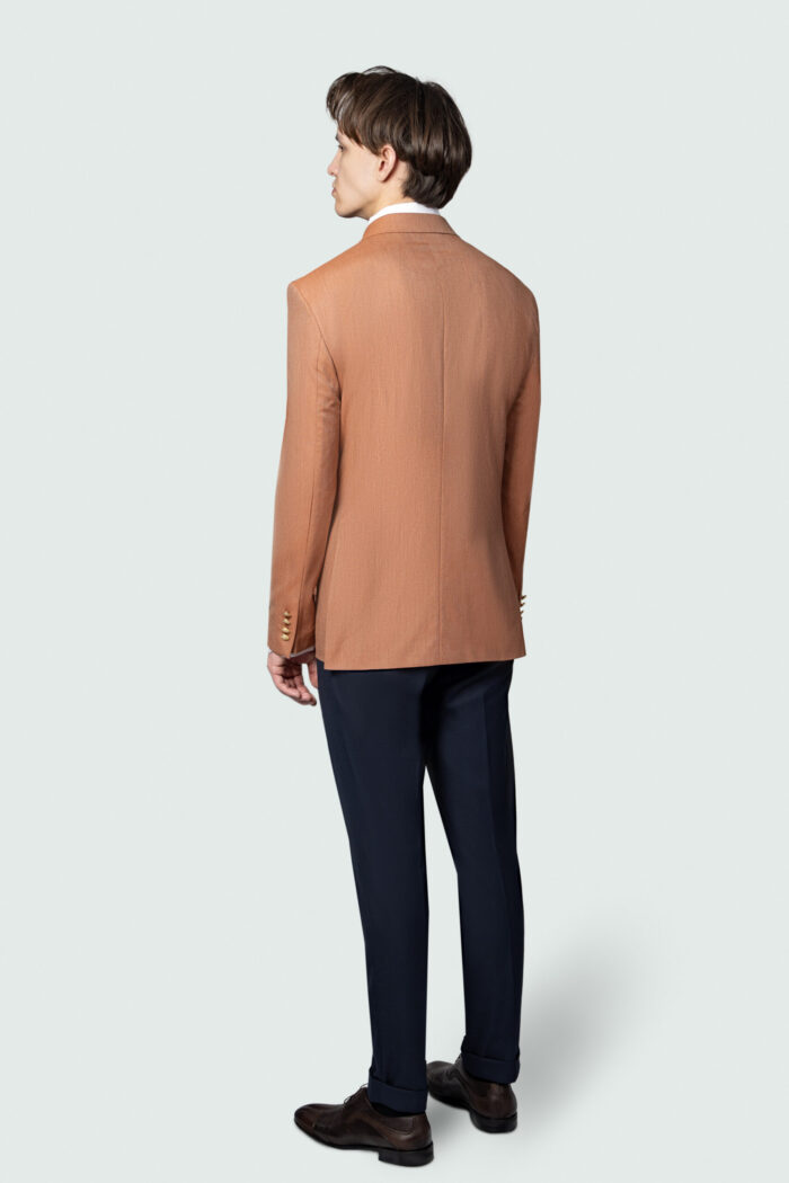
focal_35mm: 52
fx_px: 1709
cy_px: 592
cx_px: 394
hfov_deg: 26.0
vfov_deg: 38.2
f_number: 2.8
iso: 100
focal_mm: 35
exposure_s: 1/100
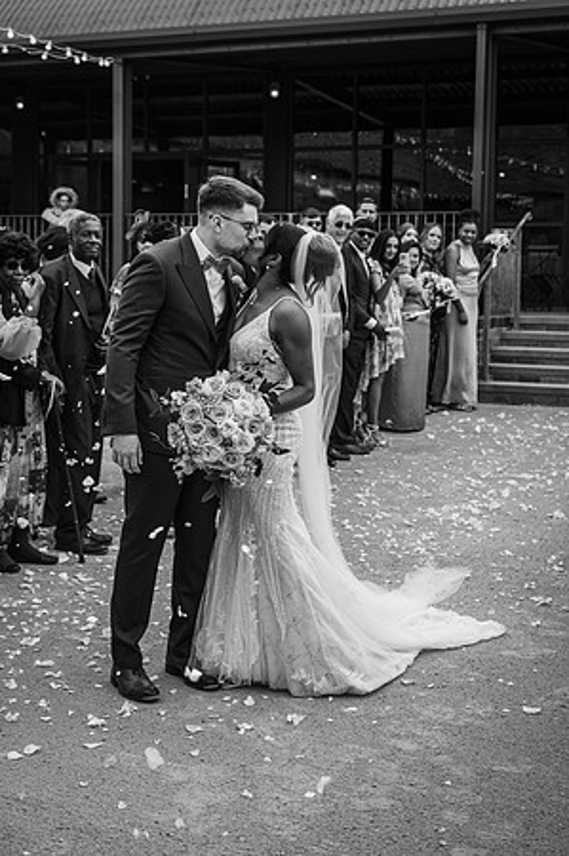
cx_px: 284
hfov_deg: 24.1
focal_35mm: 56
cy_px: 428
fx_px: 1331
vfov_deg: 35.7
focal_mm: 56
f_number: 5
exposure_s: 1/1000
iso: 200
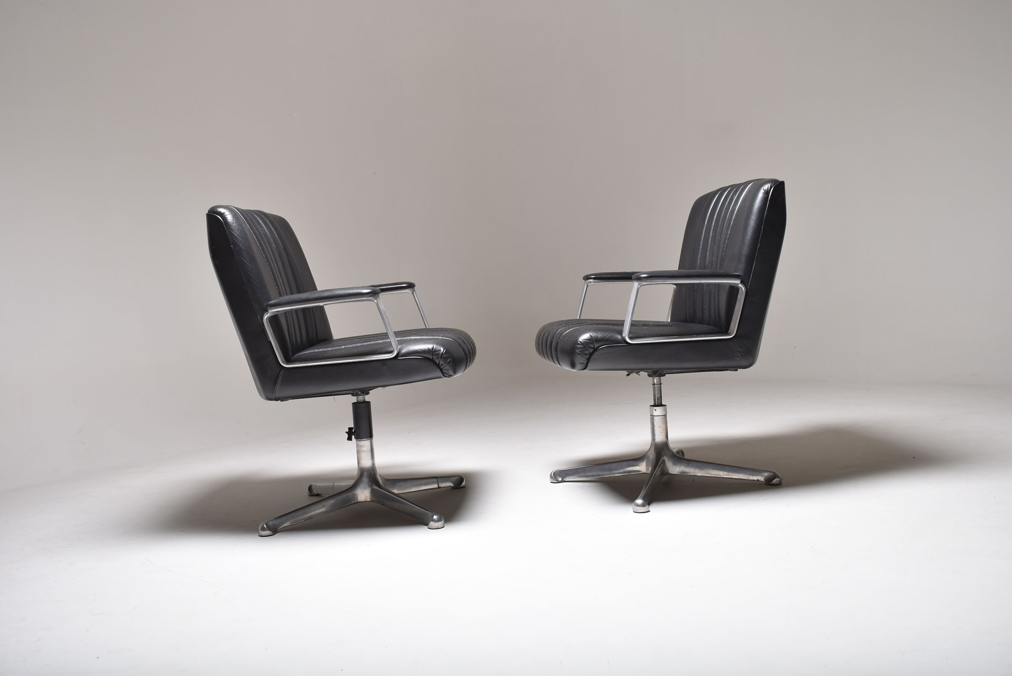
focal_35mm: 34
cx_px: 506
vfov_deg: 38.4
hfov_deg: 55.1
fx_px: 971
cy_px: 338
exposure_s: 1/200
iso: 100
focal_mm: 23
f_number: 5.6
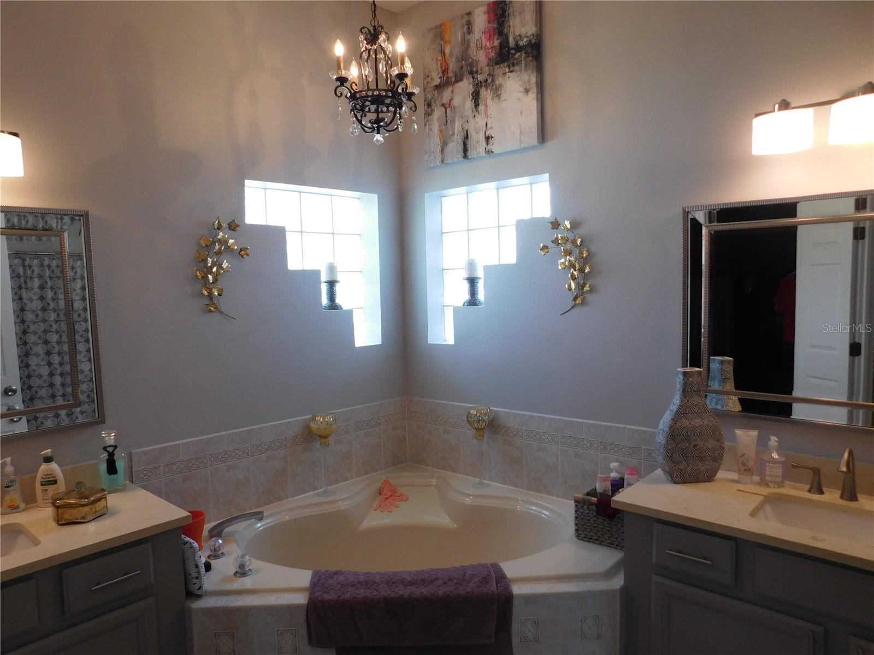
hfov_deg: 71.6
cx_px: 437
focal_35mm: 24
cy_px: 328
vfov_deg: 56.8
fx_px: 606
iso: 125
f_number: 3
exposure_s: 1/50
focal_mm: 4.1
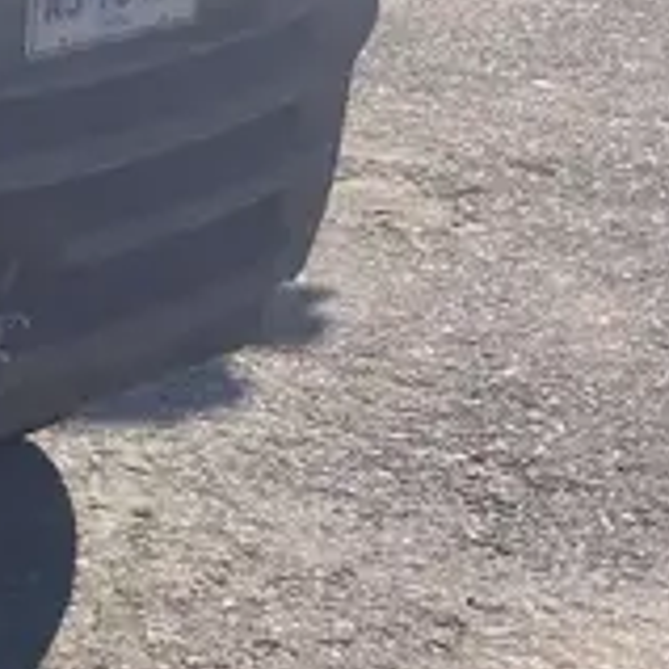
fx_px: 2493
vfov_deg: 15.1
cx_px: -404
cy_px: 53
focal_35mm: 114
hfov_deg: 14.1
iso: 20
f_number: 1.8
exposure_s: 1/2558
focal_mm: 3.99
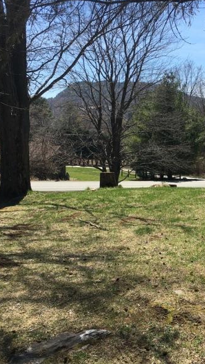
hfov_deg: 27.5
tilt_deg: -5.9
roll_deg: -0.2
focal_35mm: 43
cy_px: 179
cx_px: 142
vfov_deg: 47.3
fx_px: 415
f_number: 2.2
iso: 25
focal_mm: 4.15
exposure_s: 1/1350
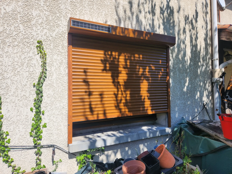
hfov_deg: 73.9
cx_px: 116
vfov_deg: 58.9
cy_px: 87
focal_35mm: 23
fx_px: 154
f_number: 1.8
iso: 20
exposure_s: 1/1632
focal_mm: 5.4
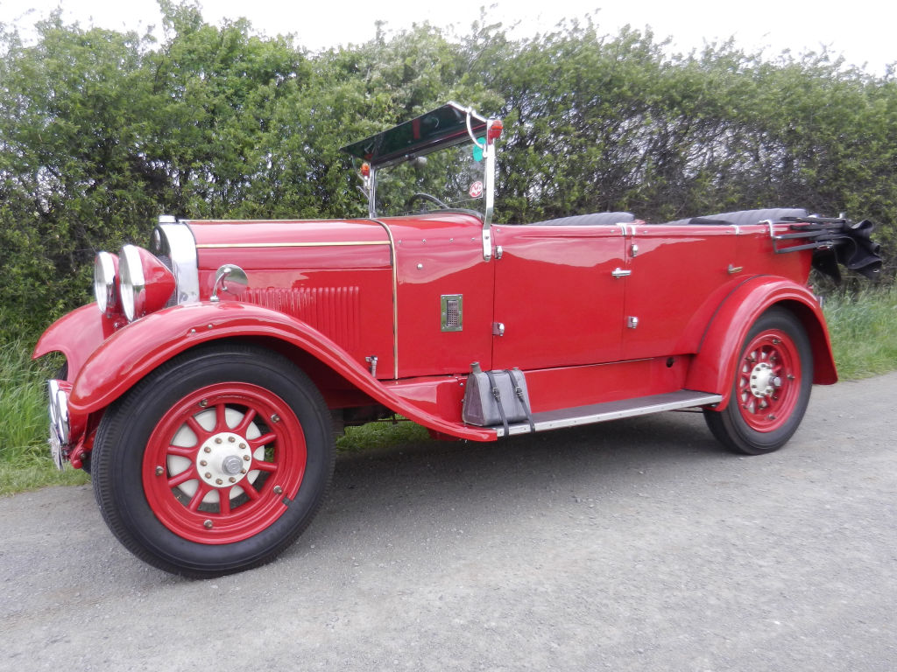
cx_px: 448
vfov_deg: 54.9
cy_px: 336
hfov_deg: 69.4
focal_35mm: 25
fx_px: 648
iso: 160
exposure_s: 1/160
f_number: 3.5
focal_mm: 4.5
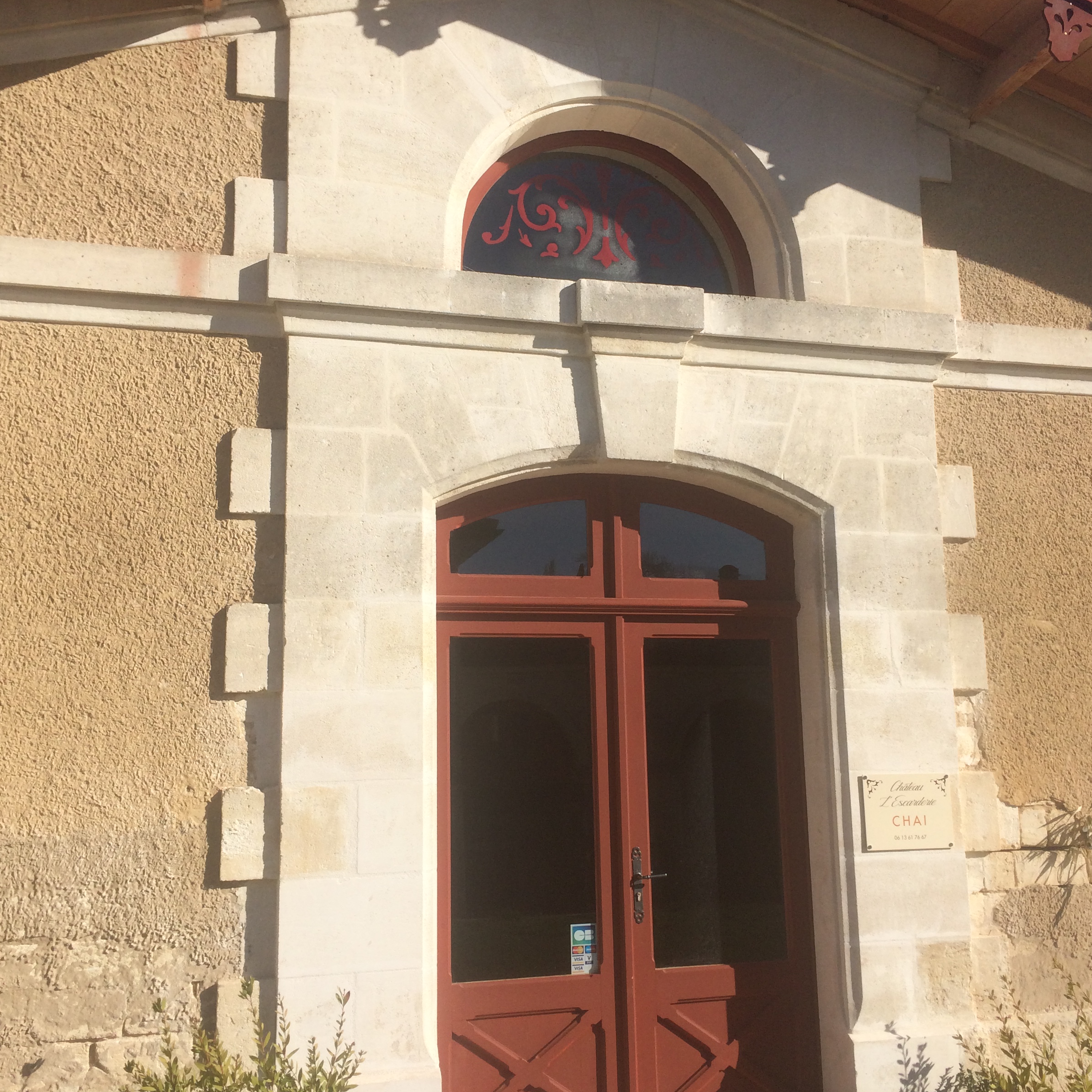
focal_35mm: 35
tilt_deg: +8.1
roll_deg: +2.4
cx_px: 552
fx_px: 1249
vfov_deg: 47.2
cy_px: 539
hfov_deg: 47.2
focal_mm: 4.15
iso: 32
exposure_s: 1/2933
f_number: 2.2
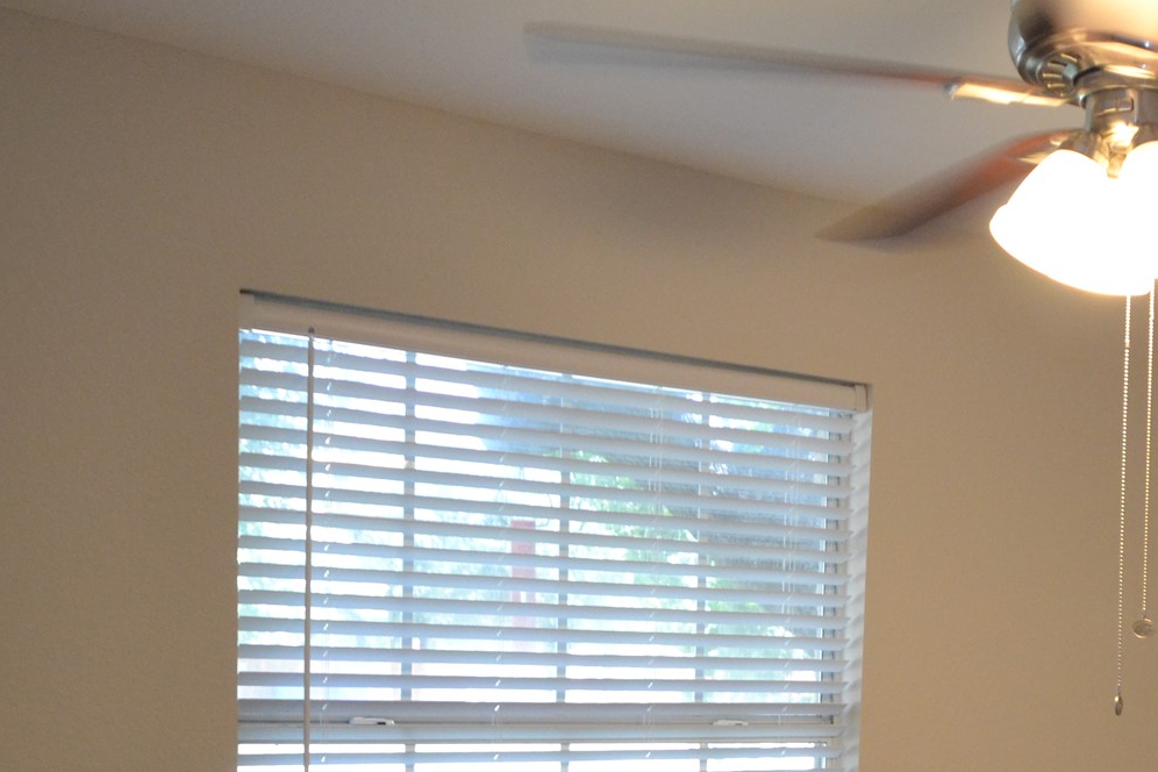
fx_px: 1579
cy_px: 709
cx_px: 1079
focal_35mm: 49
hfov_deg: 37.2
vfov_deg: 26.5
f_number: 5
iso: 1400
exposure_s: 1/60
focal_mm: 15
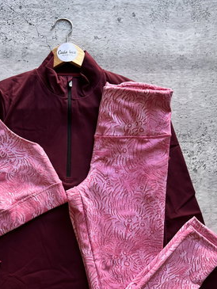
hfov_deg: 37.2
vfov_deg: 48.6
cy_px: 179
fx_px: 317
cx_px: 67
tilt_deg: -88.1
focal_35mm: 38
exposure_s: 1/121
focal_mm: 5.7
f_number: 1.5
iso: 100
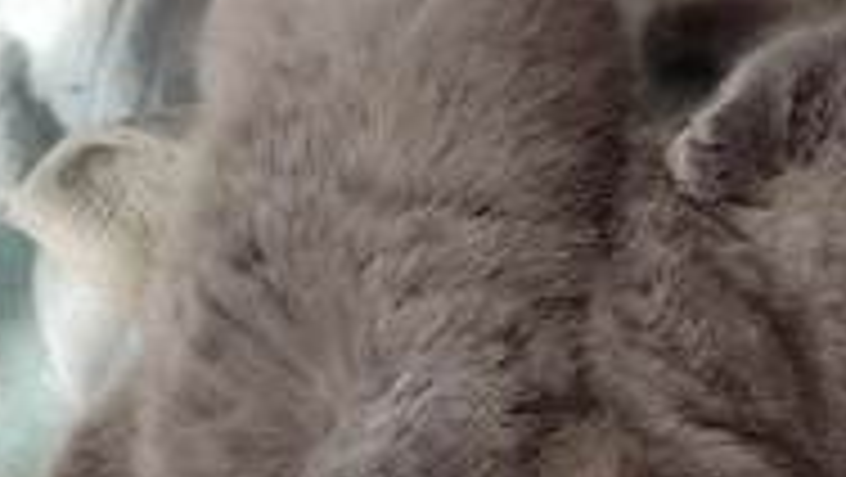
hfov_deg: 36.0
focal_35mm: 58
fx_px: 1302
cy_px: 392
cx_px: 459
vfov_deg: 20.5
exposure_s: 1/100
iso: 79
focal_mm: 5.95
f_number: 1.89
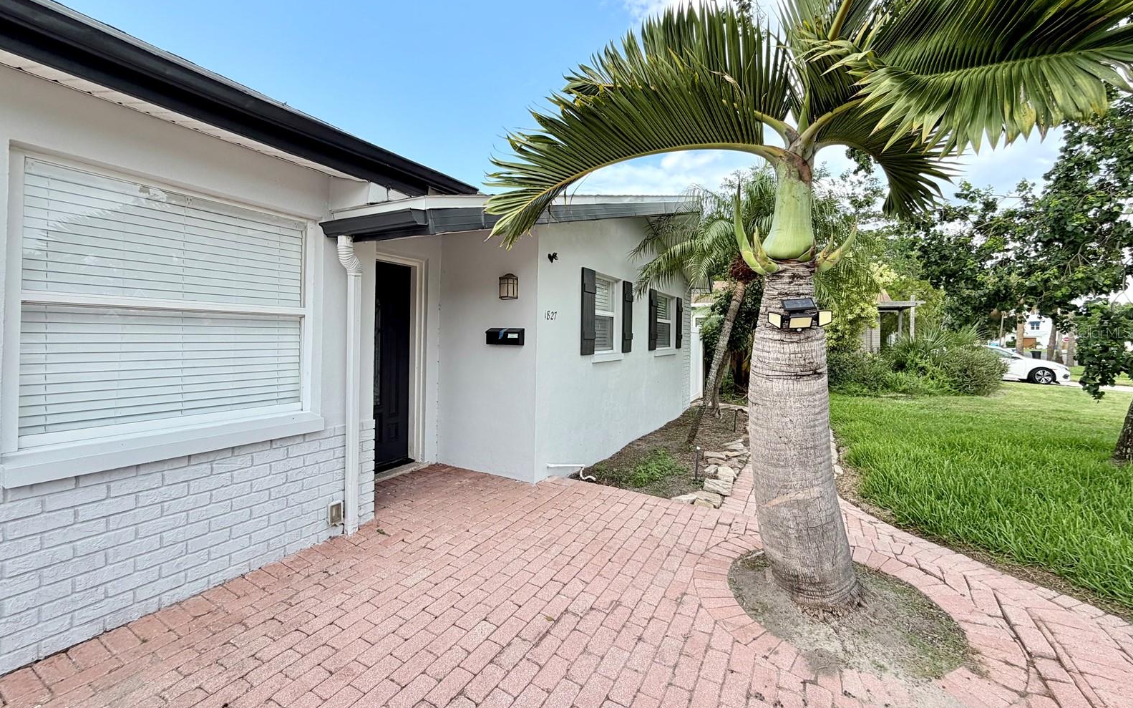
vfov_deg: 74.7
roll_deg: -1.2
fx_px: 463
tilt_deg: +0.5
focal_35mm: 15
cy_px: 332
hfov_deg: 101.5
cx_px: 562
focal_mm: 2.22
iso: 40
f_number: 2.2
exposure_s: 1/502
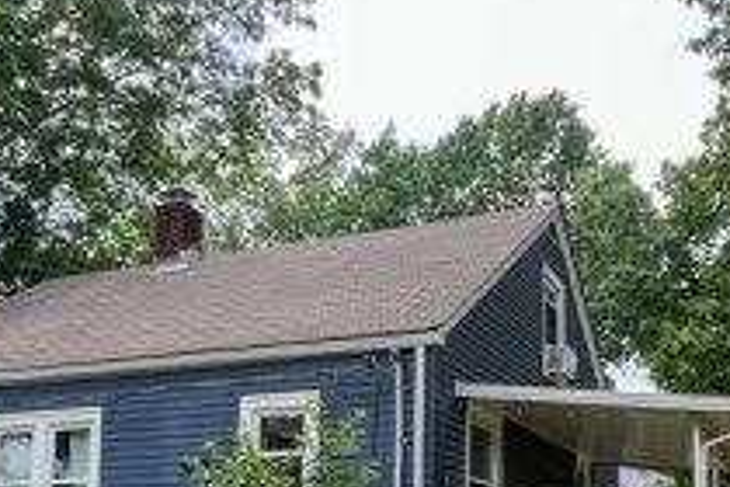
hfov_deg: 45.2
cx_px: 443
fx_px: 872
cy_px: 484
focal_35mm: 43
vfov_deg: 29.2
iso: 32
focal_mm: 1.57
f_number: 1.8
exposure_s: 1/210
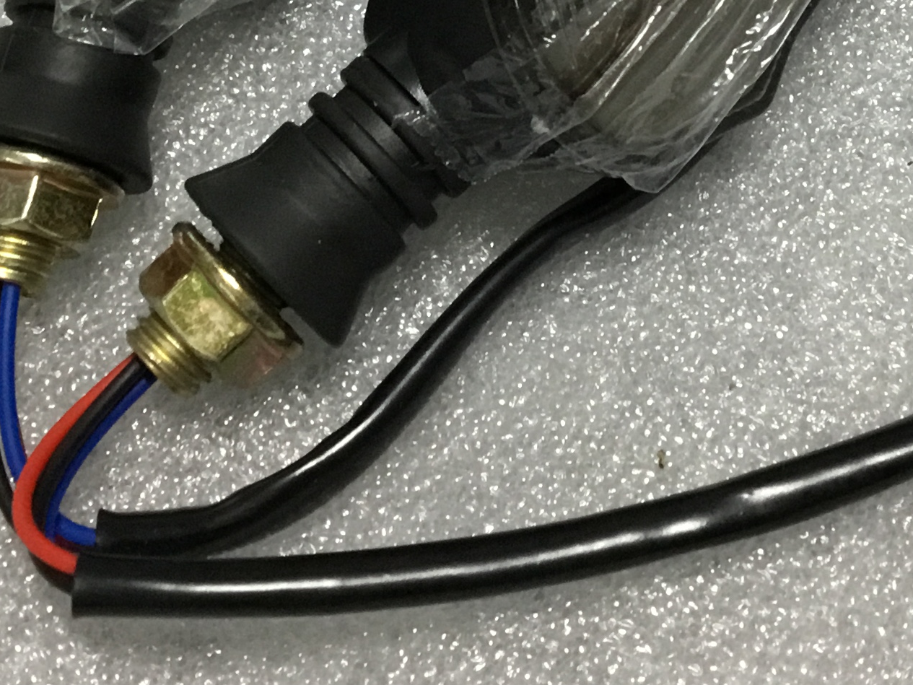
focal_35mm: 80
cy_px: -121
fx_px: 2110
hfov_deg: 24.3
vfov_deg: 17.6
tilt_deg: -60.9
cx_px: 634
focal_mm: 3.3
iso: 160
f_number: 2.4
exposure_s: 1/33
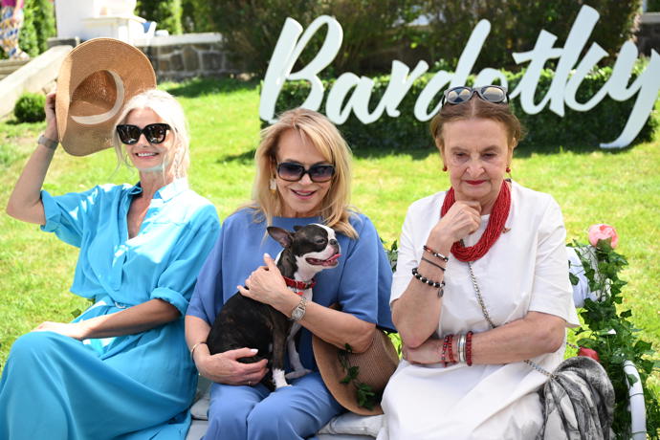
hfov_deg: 48.5
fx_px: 733
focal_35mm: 40
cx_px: 330
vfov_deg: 33.4
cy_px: 220
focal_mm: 40
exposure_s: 1/640
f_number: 3.5
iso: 250
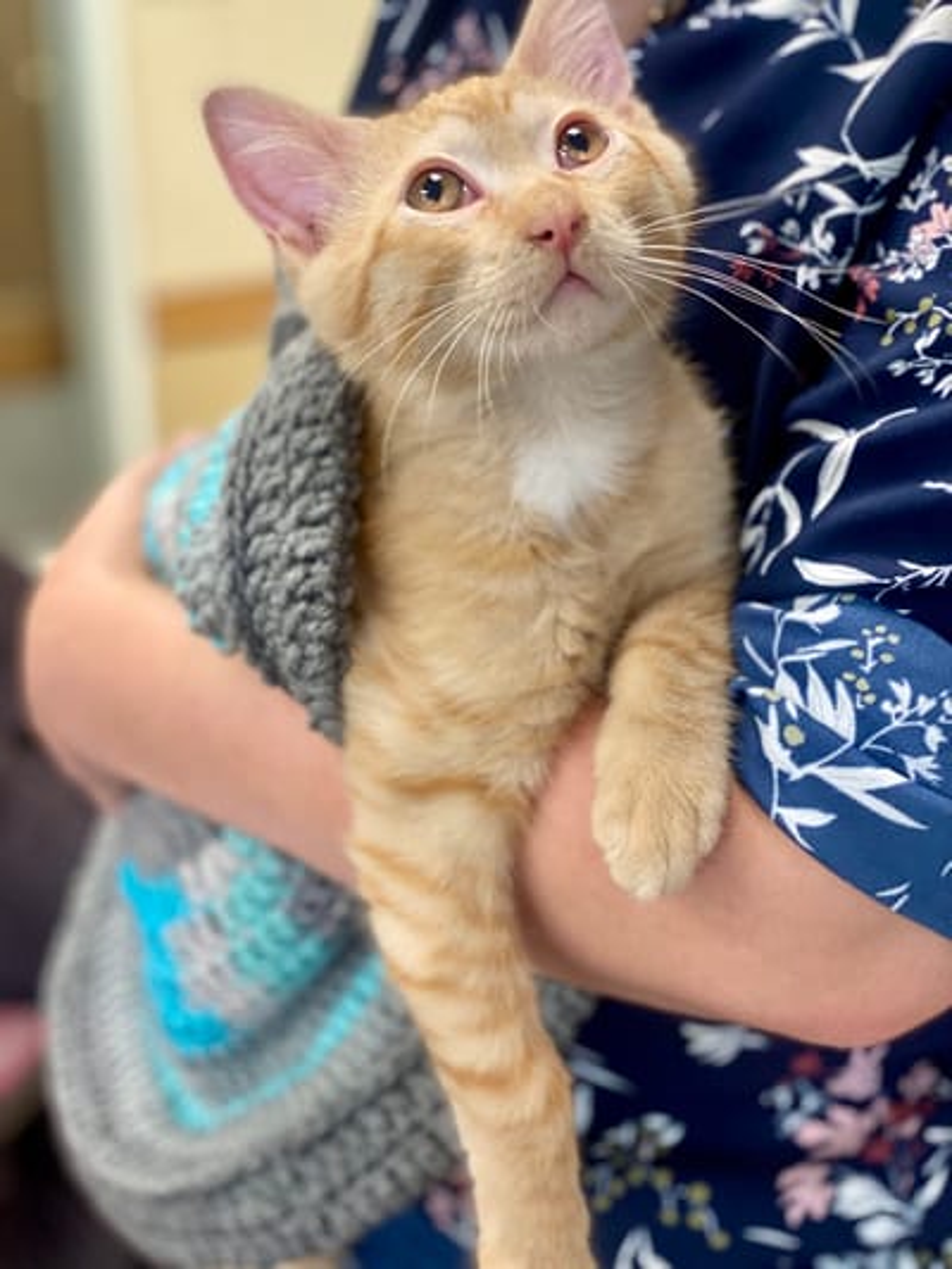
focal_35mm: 52
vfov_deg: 36.8
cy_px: 634
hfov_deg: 28.0
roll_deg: +1.1
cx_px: 476
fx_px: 1906
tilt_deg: -16.3
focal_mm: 6
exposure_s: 1/40
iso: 125
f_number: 2
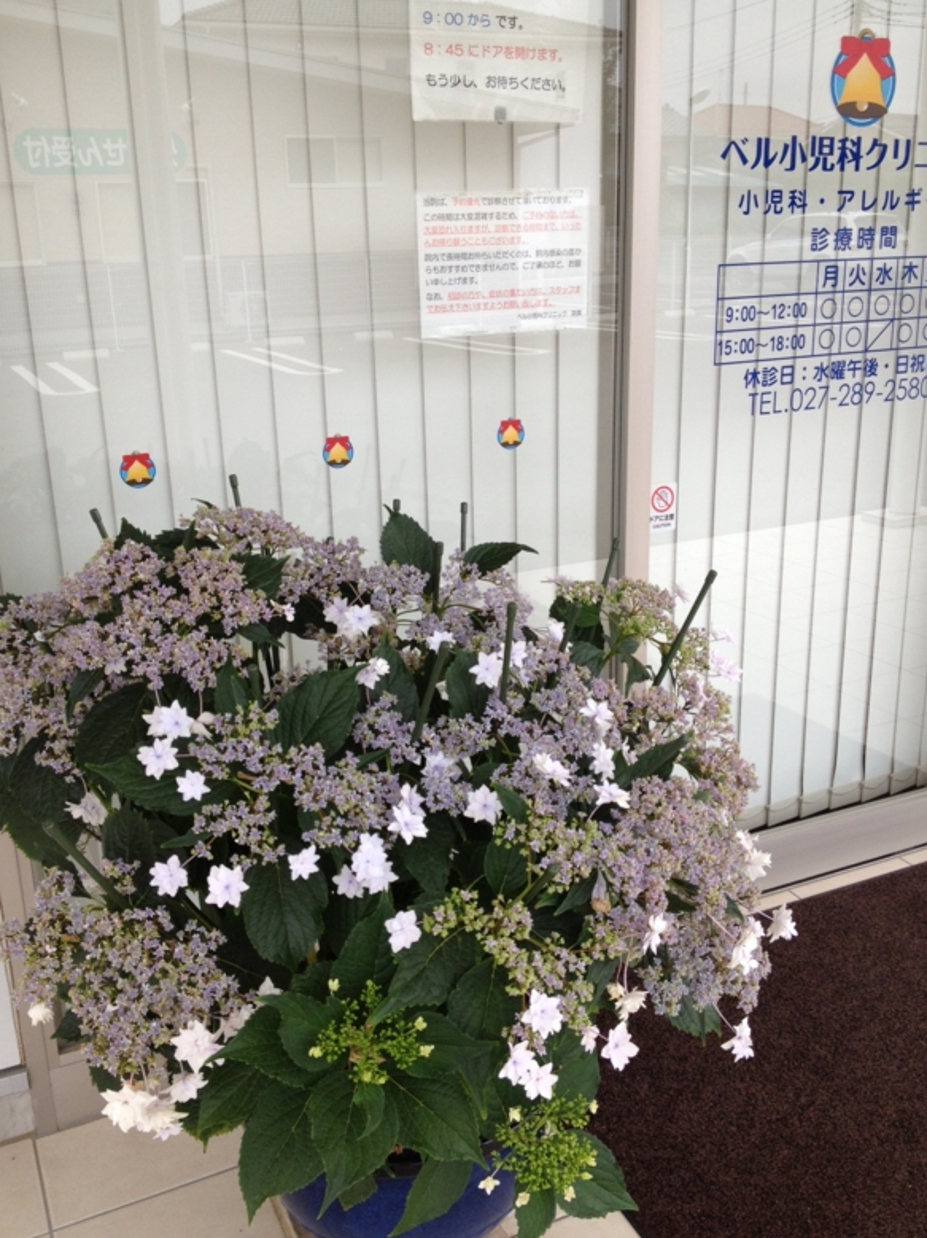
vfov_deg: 51.4
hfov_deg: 39.6
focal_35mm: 36
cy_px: 614
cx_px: 460
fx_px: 1286
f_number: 2.4
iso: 64
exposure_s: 1/120
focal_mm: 4.28
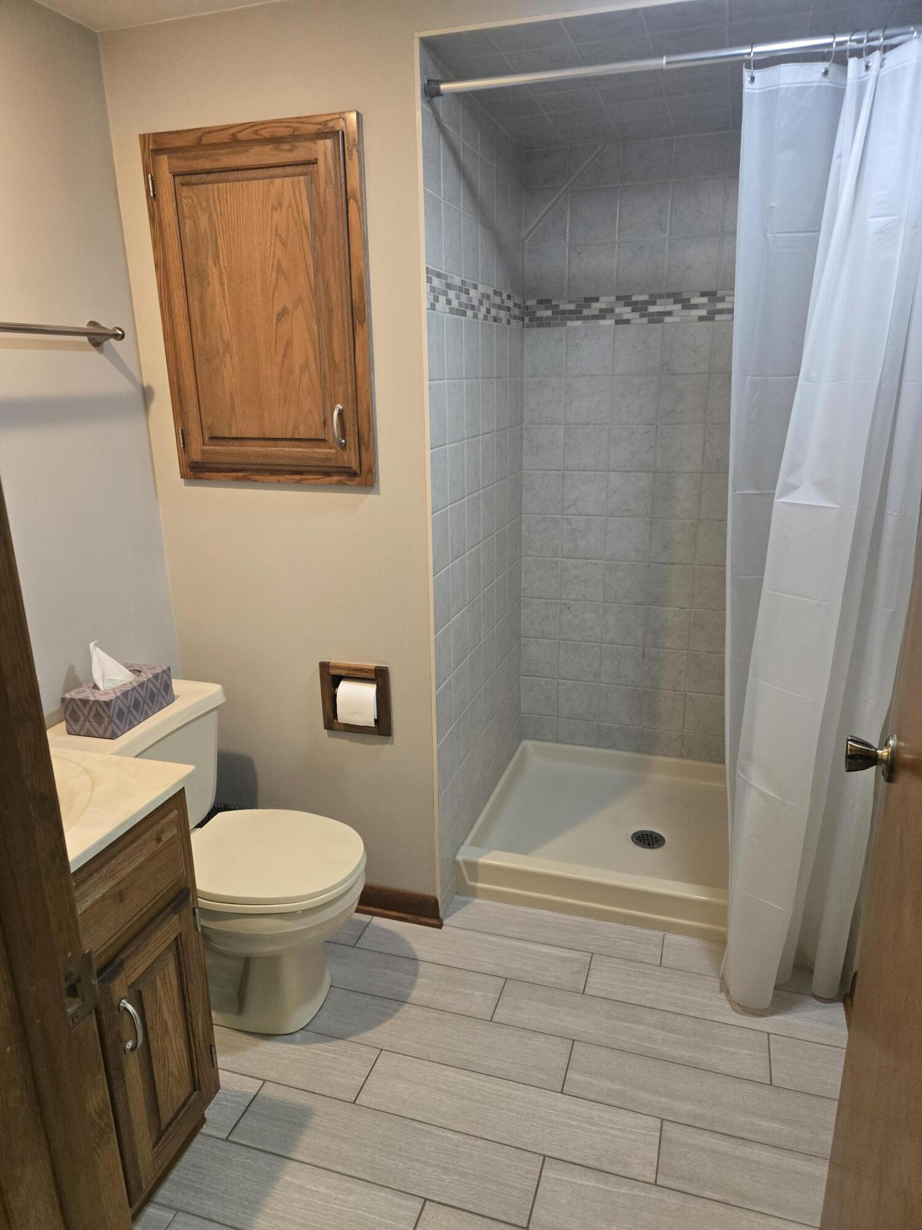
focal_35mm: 23
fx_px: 817
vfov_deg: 73.9
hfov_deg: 58.9
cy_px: 615
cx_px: 461
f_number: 1.8
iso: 320
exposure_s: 1/120
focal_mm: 5.4
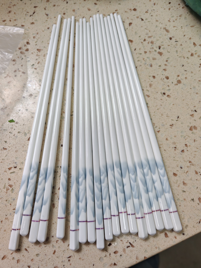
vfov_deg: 65.3
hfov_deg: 51.4
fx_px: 209
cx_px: 100
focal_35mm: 27
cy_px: 134
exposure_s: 1/100
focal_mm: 6.67
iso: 100
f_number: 1.9
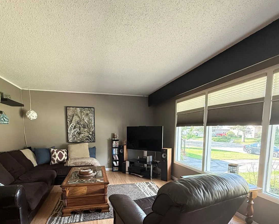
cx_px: 133
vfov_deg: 66.4
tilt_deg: -5.3
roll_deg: -0.3
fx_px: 165
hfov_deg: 80.3
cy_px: 148
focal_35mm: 20
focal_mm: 2.22
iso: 250
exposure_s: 1/99
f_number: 2.2
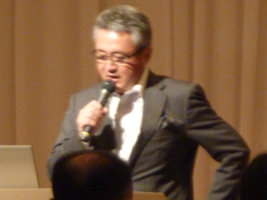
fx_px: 4127
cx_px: 134
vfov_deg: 2.8
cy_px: 100
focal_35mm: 535
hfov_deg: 3.7
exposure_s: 1/10
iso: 800
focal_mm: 49.2
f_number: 4.9
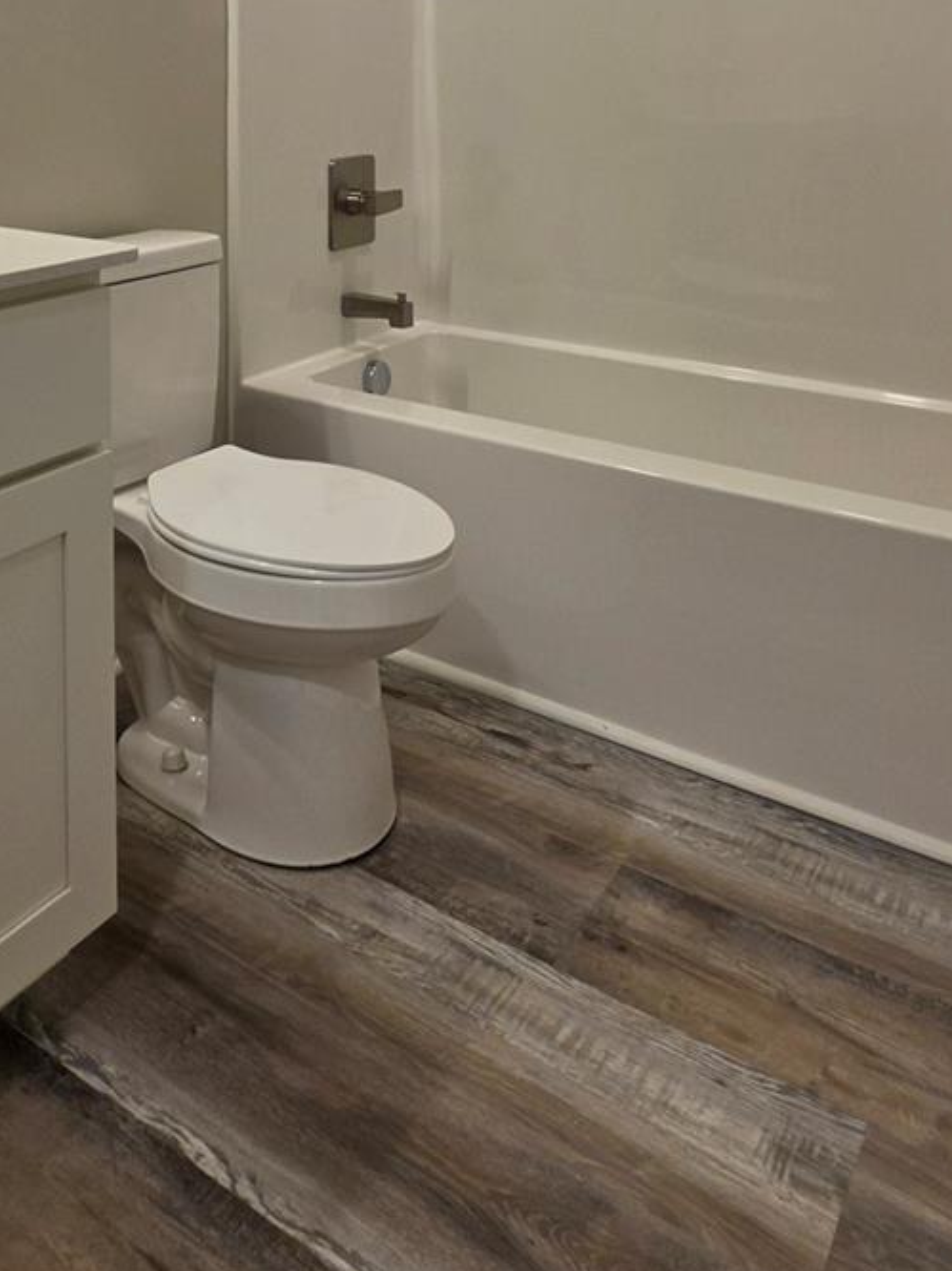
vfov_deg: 53.6
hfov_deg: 45.9
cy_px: 164
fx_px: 1101
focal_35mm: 30
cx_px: 300
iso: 64
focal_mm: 2.2
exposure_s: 1/120
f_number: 1.9
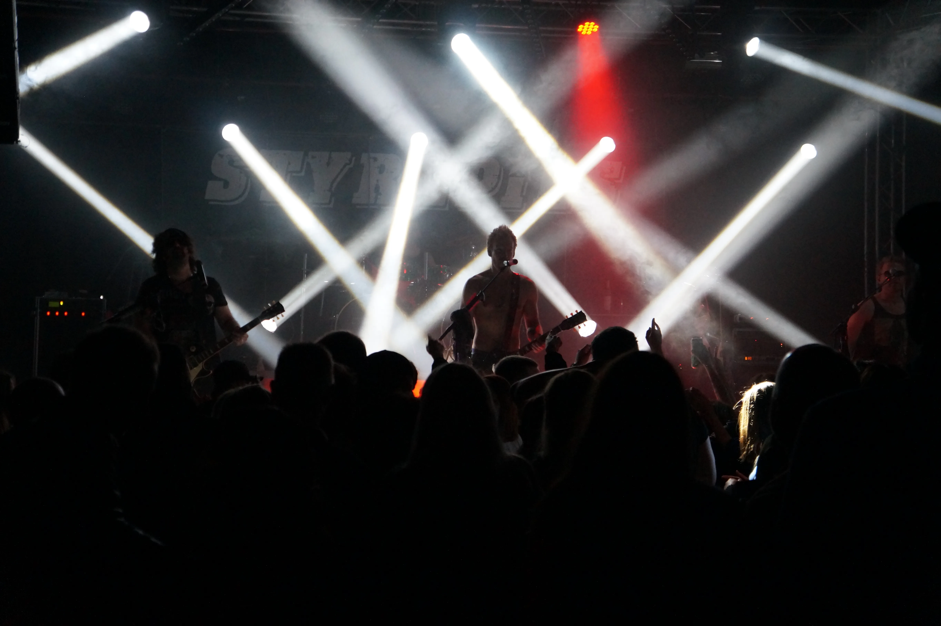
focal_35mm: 58
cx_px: 470
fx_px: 1528
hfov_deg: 34.2
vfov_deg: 23.2
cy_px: 313
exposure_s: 1/160
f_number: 4.5
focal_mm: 39
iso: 2500
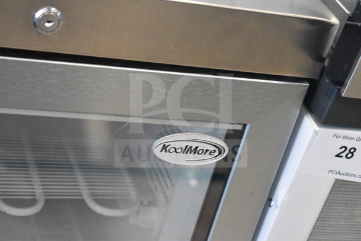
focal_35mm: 82
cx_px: 180
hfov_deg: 24.6
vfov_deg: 16.6
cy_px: 120
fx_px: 827
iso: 16000
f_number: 5.6
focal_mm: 55
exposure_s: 1/100
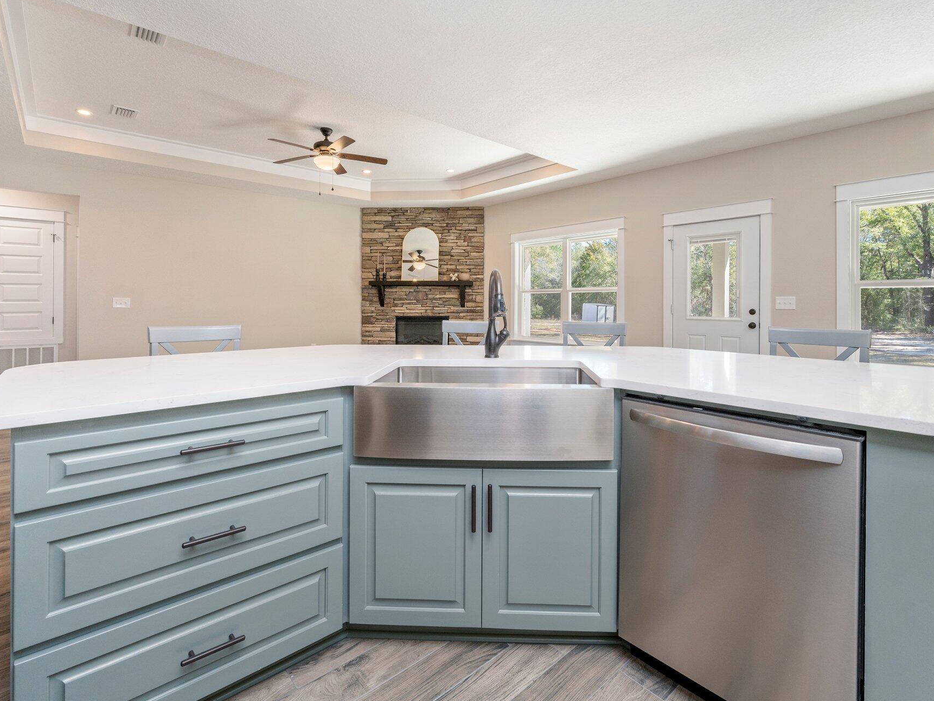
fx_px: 432
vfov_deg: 78.1
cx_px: 488
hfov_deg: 94.4
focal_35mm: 16
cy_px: 349
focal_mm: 14
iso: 500
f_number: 9
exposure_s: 1/30
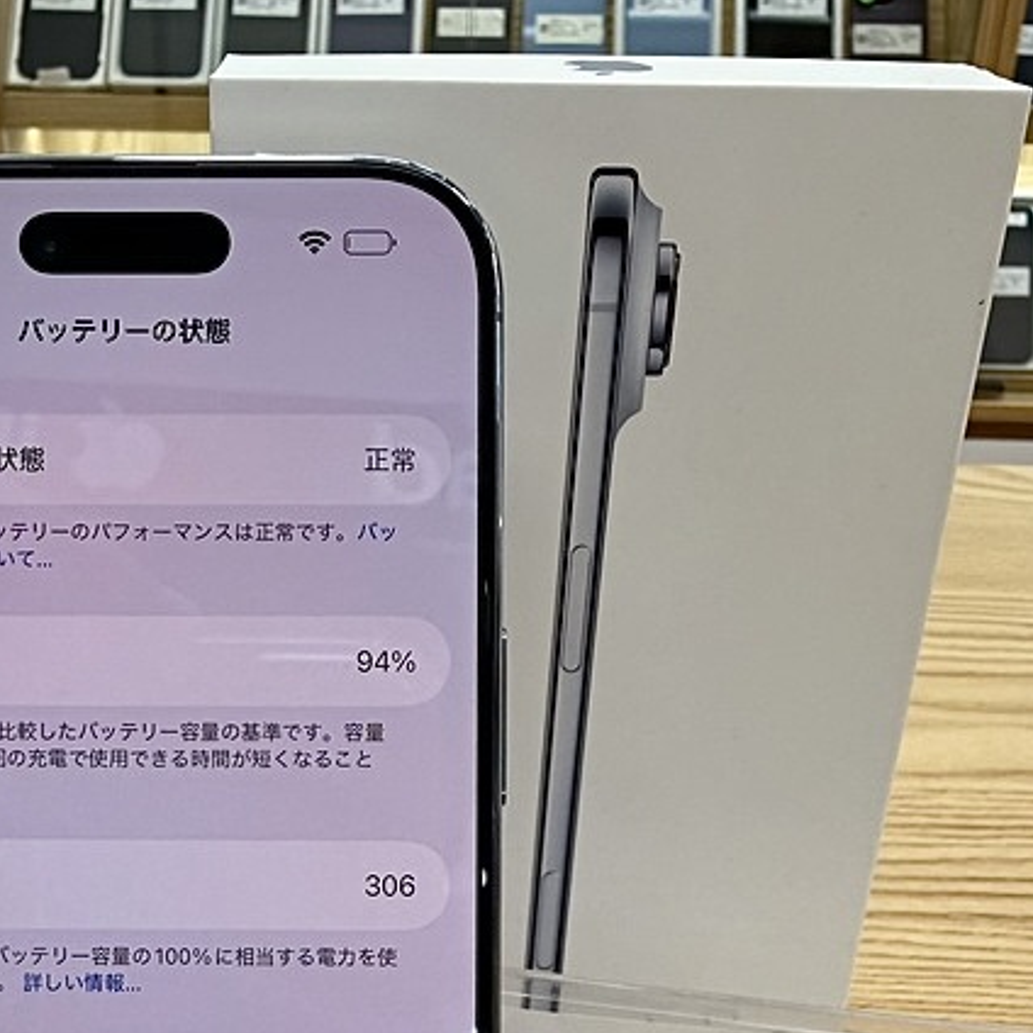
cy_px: 921
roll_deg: -1.4
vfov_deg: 35.4
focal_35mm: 45
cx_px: 328
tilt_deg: -27.6
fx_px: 1519
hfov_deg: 37.1
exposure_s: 1/120
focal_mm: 2.22
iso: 80
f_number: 2.2
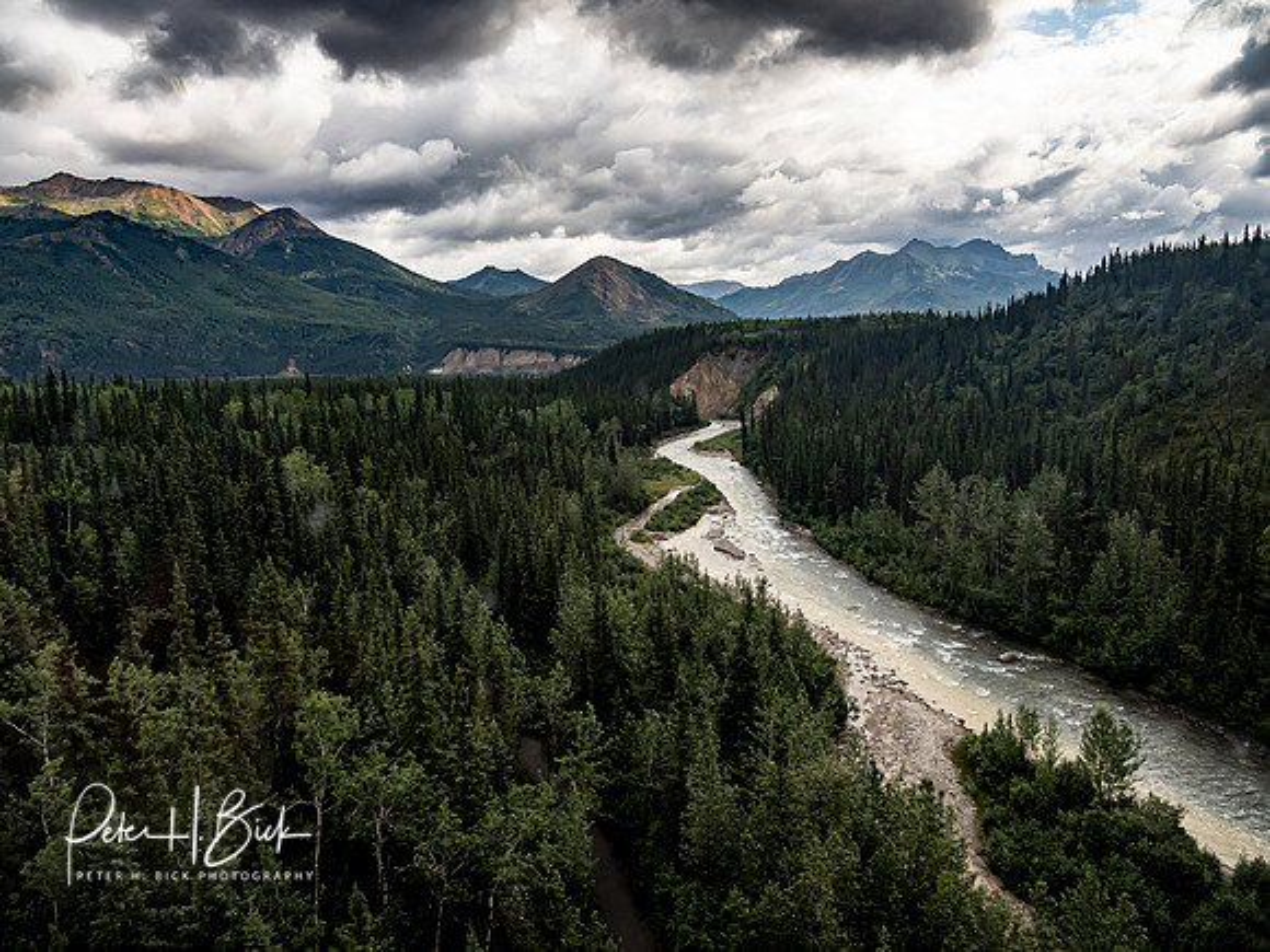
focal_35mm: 24
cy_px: 476
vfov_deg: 56.8
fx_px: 881
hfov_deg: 71.6
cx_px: 635
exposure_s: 1/400
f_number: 6.3
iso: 400
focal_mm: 12
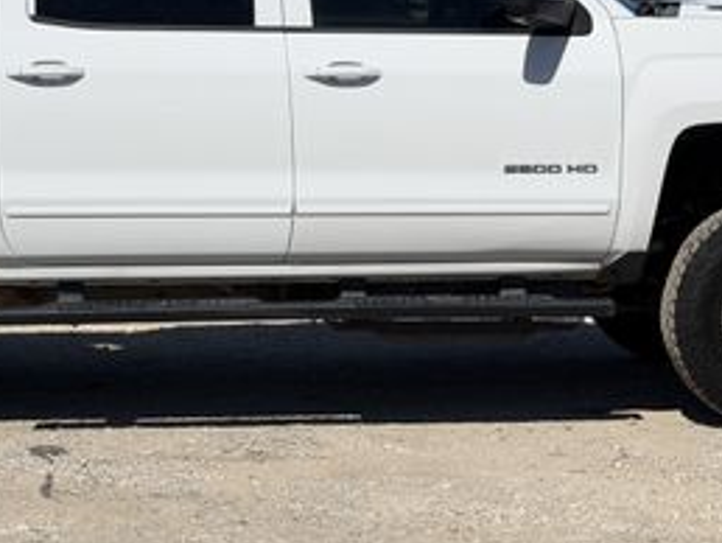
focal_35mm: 119
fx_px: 2484
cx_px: 204
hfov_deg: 16.5
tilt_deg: +0.3
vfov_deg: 12.4
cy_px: 76
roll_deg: +1.5
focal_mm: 6.76
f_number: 1.78
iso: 80
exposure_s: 1/16129
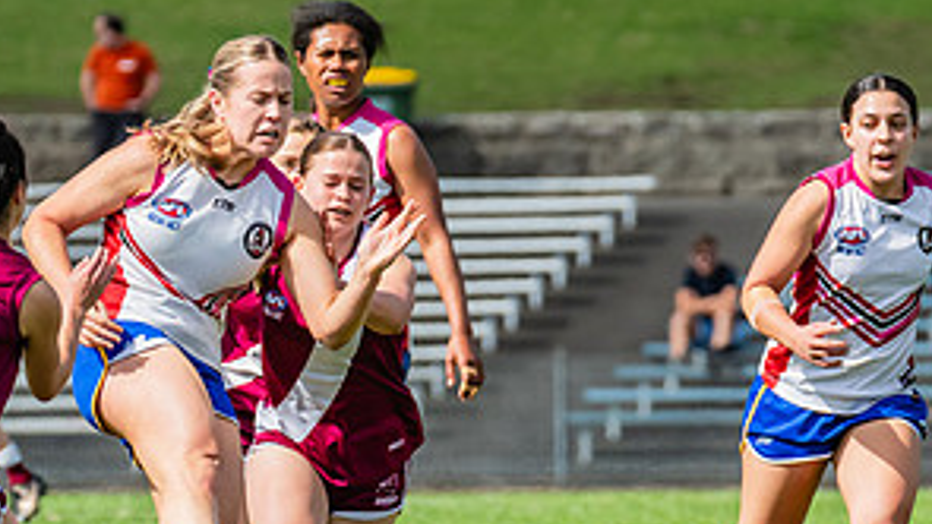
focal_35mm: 792
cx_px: 179
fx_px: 19574
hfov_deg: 2.7
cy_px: 480
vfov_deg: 1.5
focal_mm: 290
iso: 800
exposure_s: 1/1600
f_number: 8
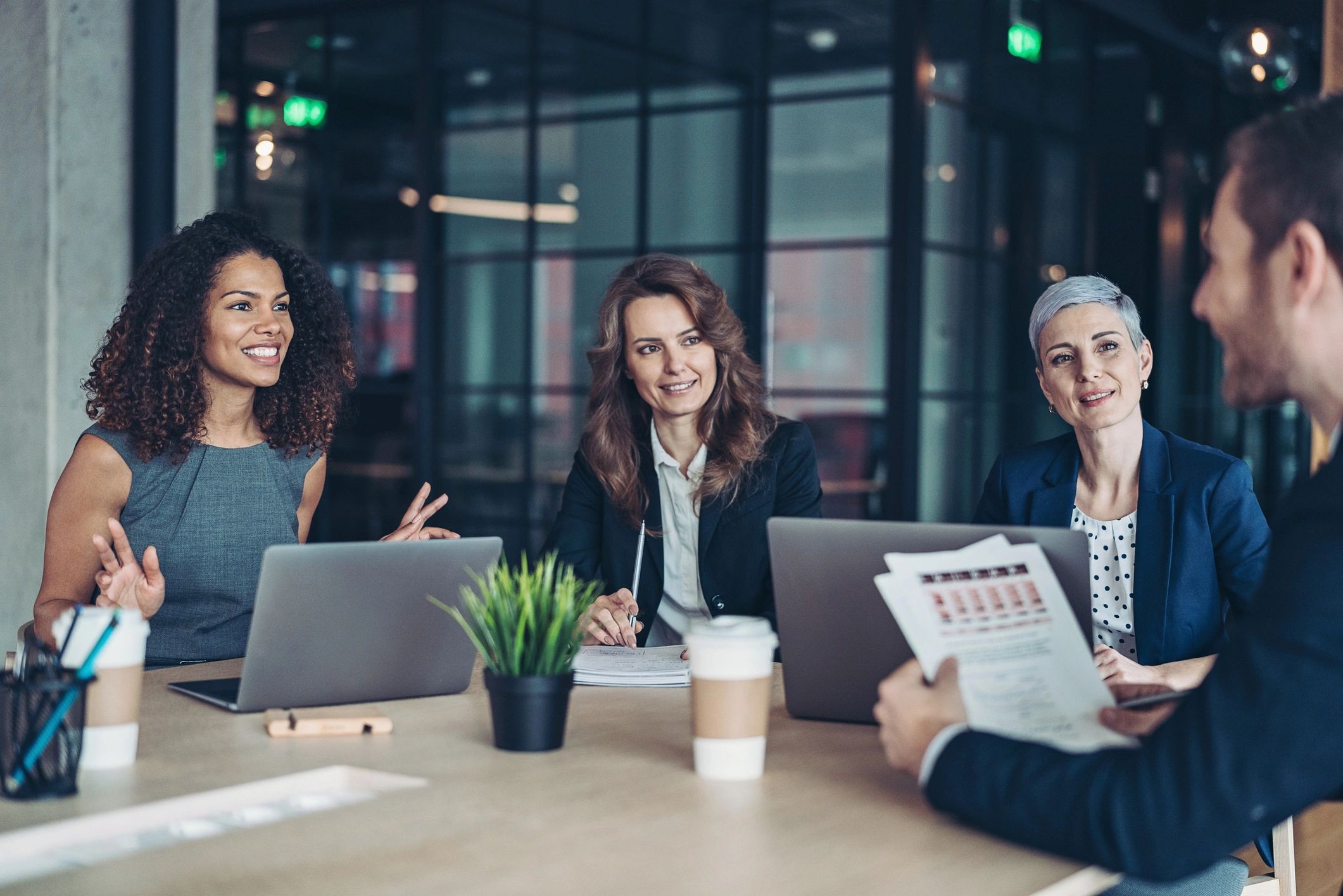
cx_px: 672
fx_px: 1865
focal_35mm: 50
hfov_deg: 39.6
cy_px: 448
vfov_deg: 27.0
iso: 800
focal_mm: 50
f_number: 1.6
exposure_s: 1/640
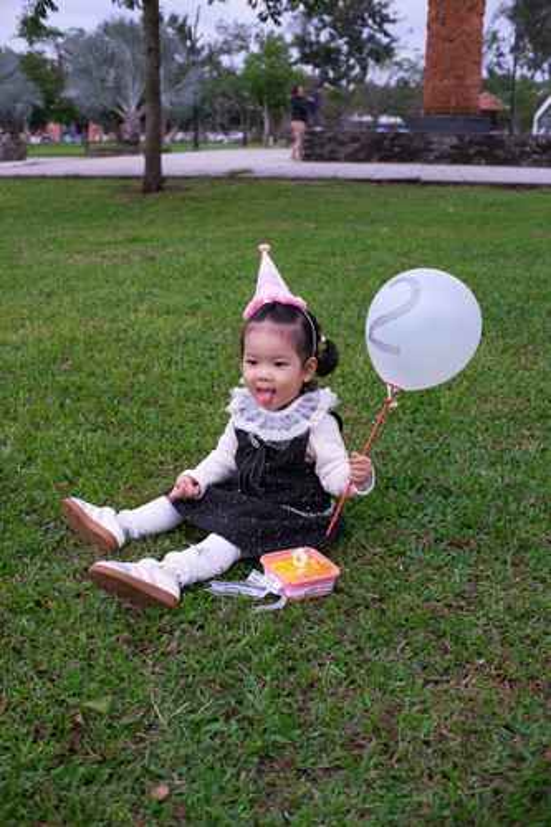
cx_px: 276
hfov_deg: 25.5
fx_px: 1218
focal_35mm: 53
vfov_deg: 37.5
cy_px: 414
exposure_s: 1/320
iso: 400
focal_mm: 35
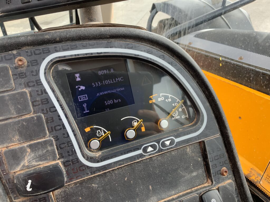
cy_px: 101
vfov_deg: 48.2
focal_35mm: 29
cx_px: 135
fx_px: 226
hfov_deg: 61.7
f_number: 1.8
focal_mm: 3
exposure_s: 1/122
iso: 25
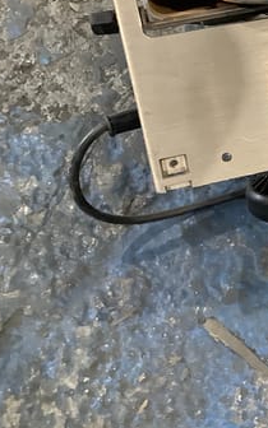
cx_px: 408
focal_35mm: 75
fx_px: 876
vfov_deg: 27.1
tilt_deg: -60.8
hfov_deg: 15.9
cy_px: 103
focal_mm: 3.3
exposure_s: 1/50
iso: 250
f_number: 2.4
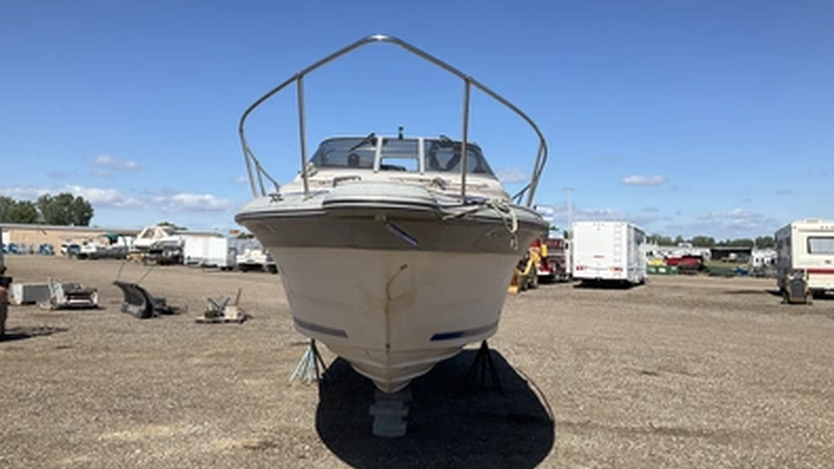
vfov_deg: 36.6
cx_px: 420
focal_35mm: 32
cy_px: 218
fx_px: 708
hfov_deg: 61.0
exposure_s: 1/2227
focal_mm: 3
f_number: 1.8
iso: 25
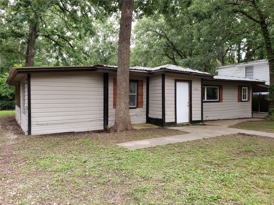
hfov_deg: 67.3
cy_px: 102
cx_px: 137
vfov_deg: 53.1
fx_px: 206
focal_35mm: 26
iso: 80
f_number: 2.4
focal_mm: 4.3
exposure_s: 1/120
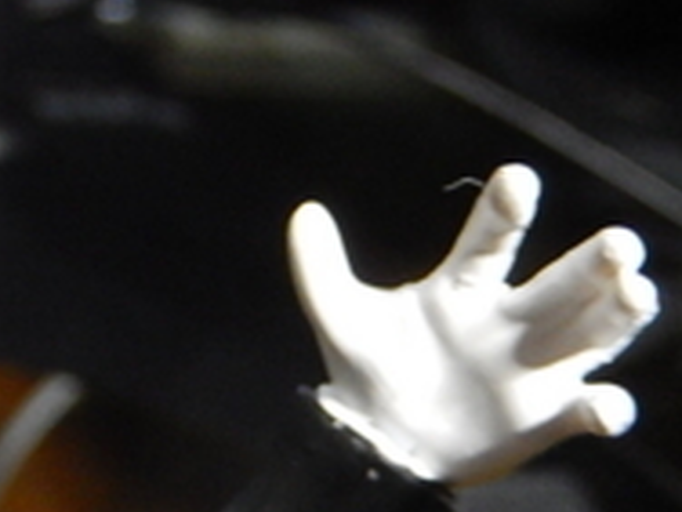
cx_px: -370
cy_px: 120
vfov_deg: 14.4
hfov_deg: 17.2
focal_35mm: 102
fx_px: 2010
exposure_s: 1/8
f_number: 3.8
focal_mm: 5.7
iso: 720
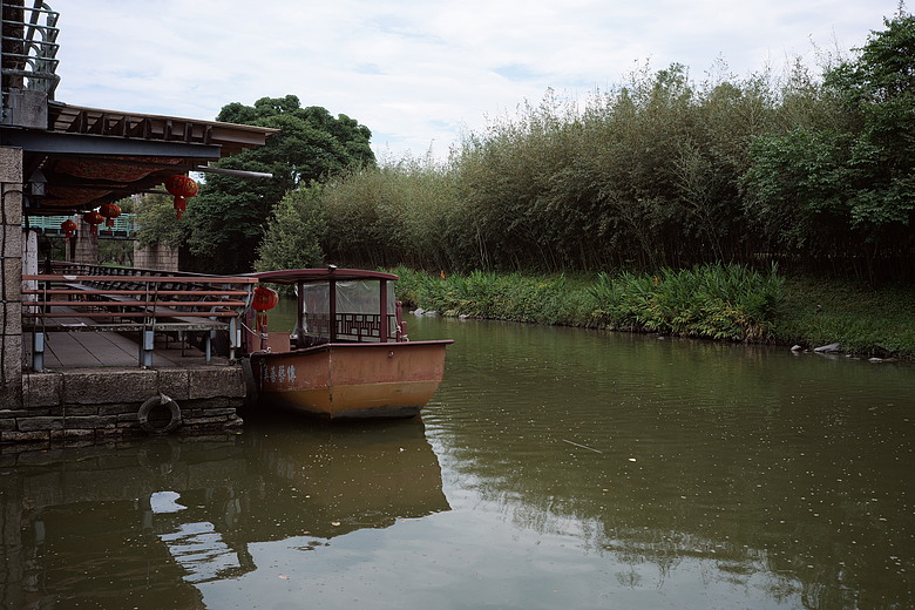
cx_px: 458
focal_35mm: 35
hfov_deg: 54.4
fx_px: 890
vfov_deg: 37.9
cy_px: 305
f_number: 5
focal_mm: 35
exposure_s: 1/400
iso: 200
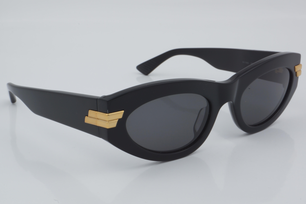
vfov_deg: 18.2
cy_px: 102
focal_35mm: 75
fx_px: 637
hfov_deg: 27.0
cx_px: 153
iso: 100
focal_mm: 50
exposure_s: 1/4
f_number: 32
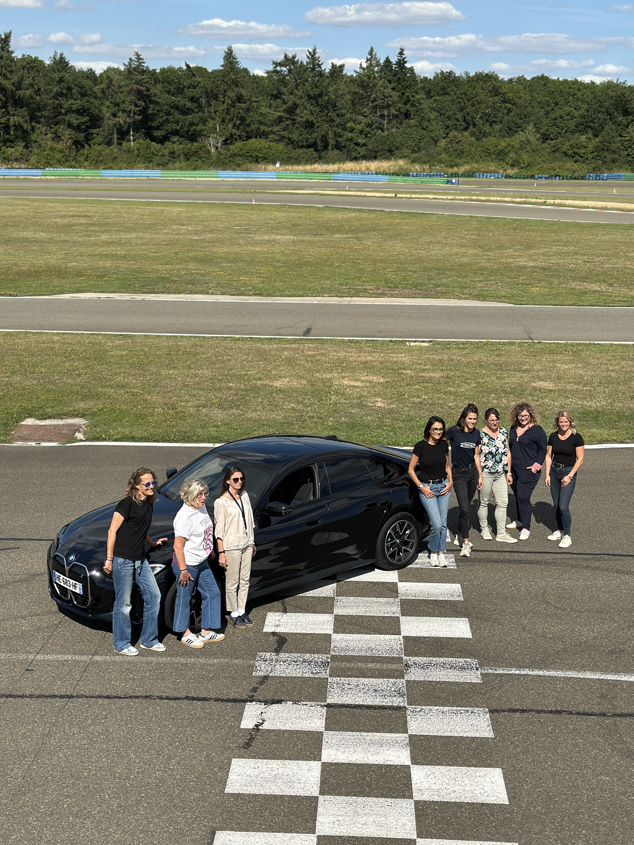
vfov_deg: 39.7
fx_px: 1172
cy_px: 422
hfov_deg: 30.3
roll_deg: -1.0
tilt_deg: -12.7
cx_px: 317
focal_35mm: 48
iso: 100
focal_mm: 6.86
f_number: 1.78
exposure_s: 1/6623
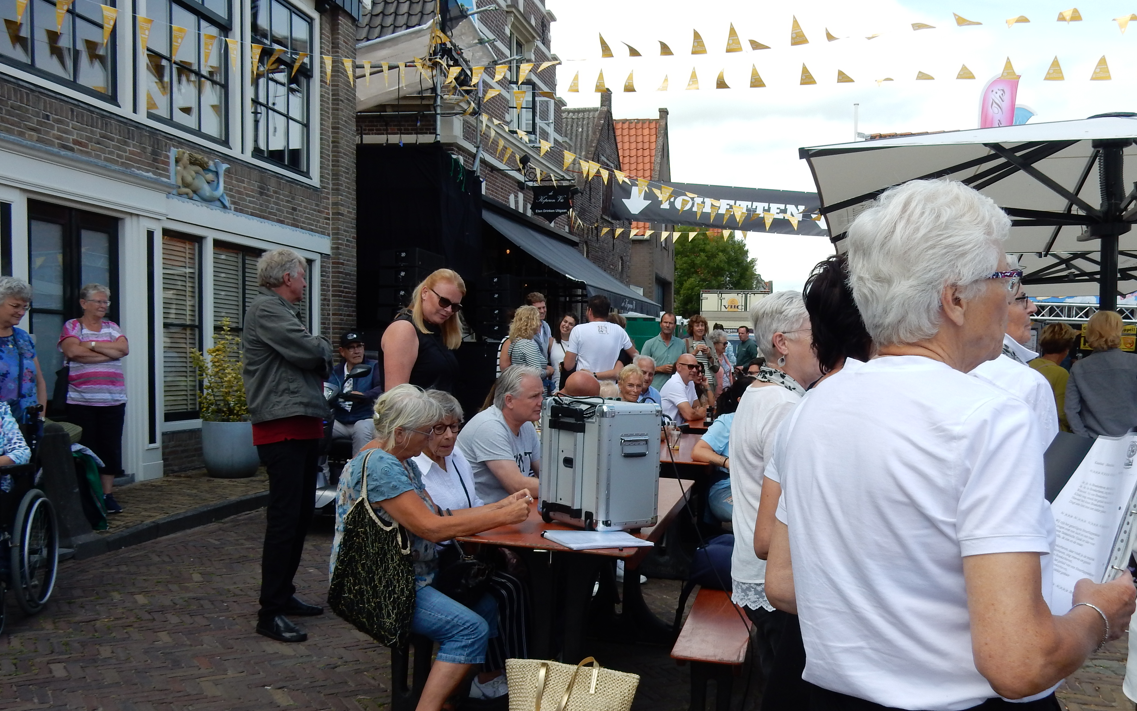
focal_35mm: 35
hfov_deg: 55.3
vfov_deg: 36.2
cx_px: 592
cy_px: 397
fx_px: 1085
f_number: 4
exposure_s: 1/500
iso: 125
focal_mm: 5.4
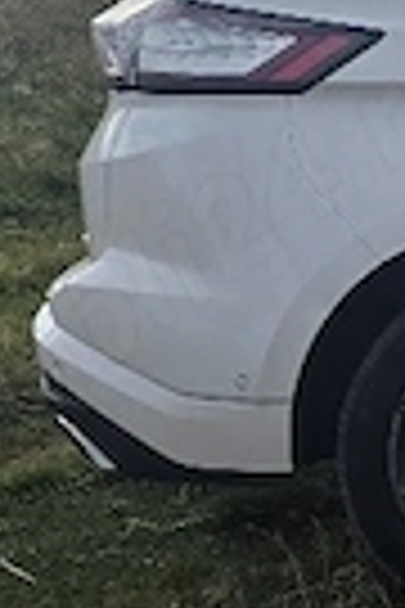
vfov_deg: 19.3
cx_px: 1076
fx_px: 1789
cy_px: 279
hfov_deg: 10.5
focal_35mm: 106
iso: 80
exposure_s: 1/10000
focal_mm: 6.25
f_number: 1.7
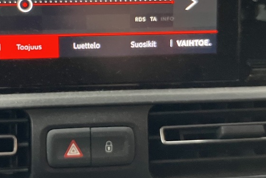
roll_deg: -1.8
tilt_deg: -18.1
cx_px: 72
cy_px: 65
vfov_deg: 18.2
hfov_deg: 26.7
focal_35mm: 75
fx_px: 554
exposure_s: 1/60
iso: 125
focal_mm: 3.99
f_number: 1.8
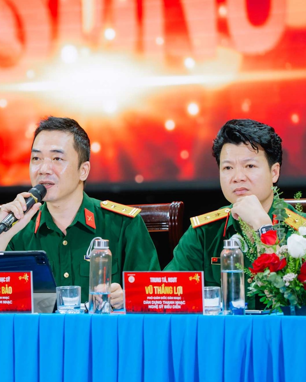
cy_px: 191
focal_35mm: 240
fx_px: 2717
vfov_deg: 8.1
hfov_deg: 6.4
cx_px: 63
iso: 1000
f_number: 3.2
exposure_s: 1/100
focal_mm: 170
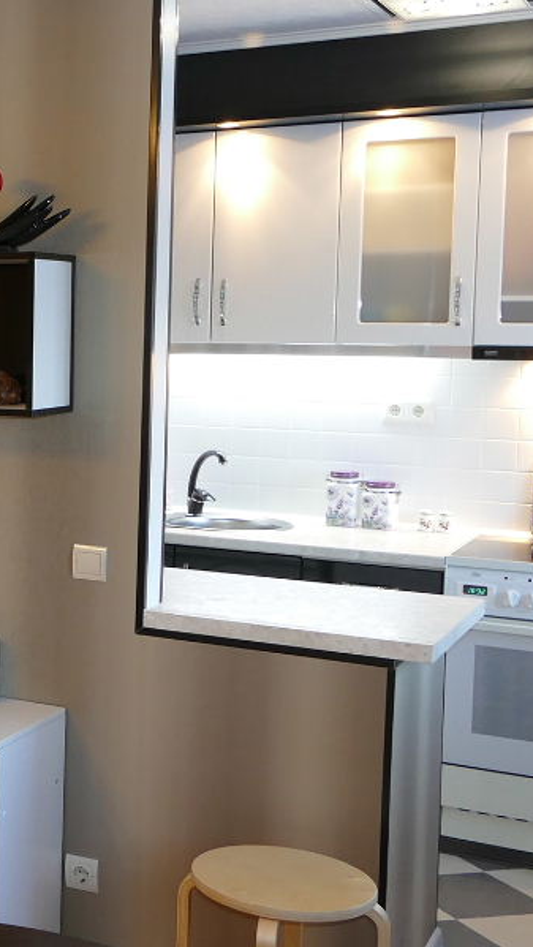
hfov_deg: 18.9
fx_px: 1407
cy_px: 435
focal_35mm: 56
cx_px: -259
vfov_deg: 37.2
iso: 320
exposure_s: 1/60
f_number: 2.8
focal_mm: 9.12
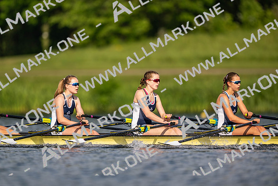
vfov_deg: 2.3
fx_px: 4634
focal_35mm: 600
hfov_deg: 3.4
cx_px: 139
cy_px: 93
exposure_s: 1/2500
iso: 220
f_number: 4
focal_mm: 600
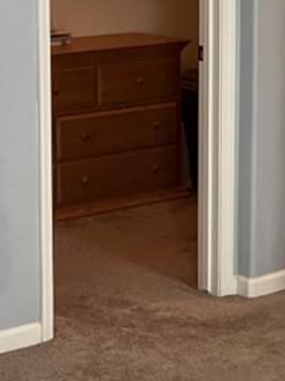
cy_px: 77
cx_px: 222
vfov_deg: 14.2
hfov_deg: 10.7
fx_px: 1516
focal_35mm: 138
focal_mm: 5.7
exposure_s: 1/120
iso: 100
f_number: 1.5
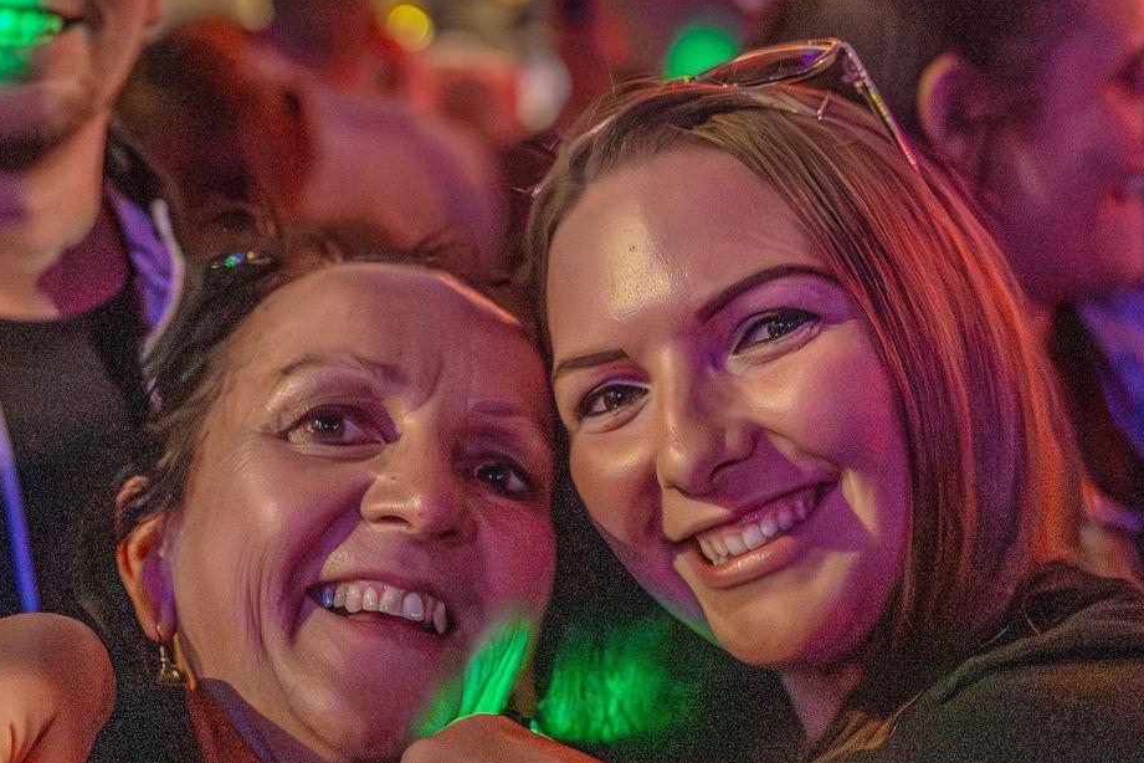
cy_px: 572
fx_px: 2320
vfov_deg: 18.6
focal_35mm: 73
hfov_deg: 27.7
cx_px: 559
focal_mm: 35
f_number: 2.2
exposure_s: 1/160
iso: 25600
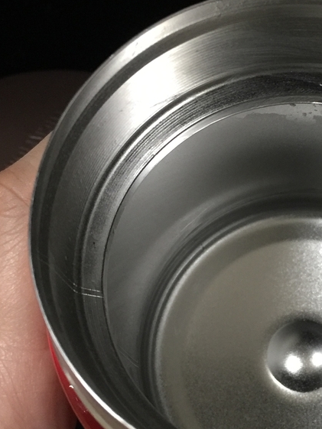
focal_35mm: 62
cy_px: 262
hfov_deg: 23.1
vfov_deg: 31.1
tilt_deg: -47.7
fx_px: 769
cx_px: 290
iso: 125
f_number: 2.2
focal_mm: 4.15
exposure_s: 1/10
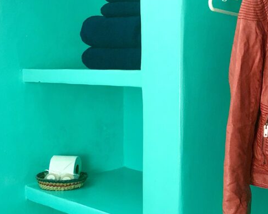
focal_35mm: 58
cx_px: 185
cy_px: 137
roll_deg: -0.1
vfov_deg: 26.1
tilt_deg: -6.7
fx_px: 460
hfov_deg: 32.1
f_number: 1.8
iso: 100
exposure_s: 1/4
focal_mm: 3.99
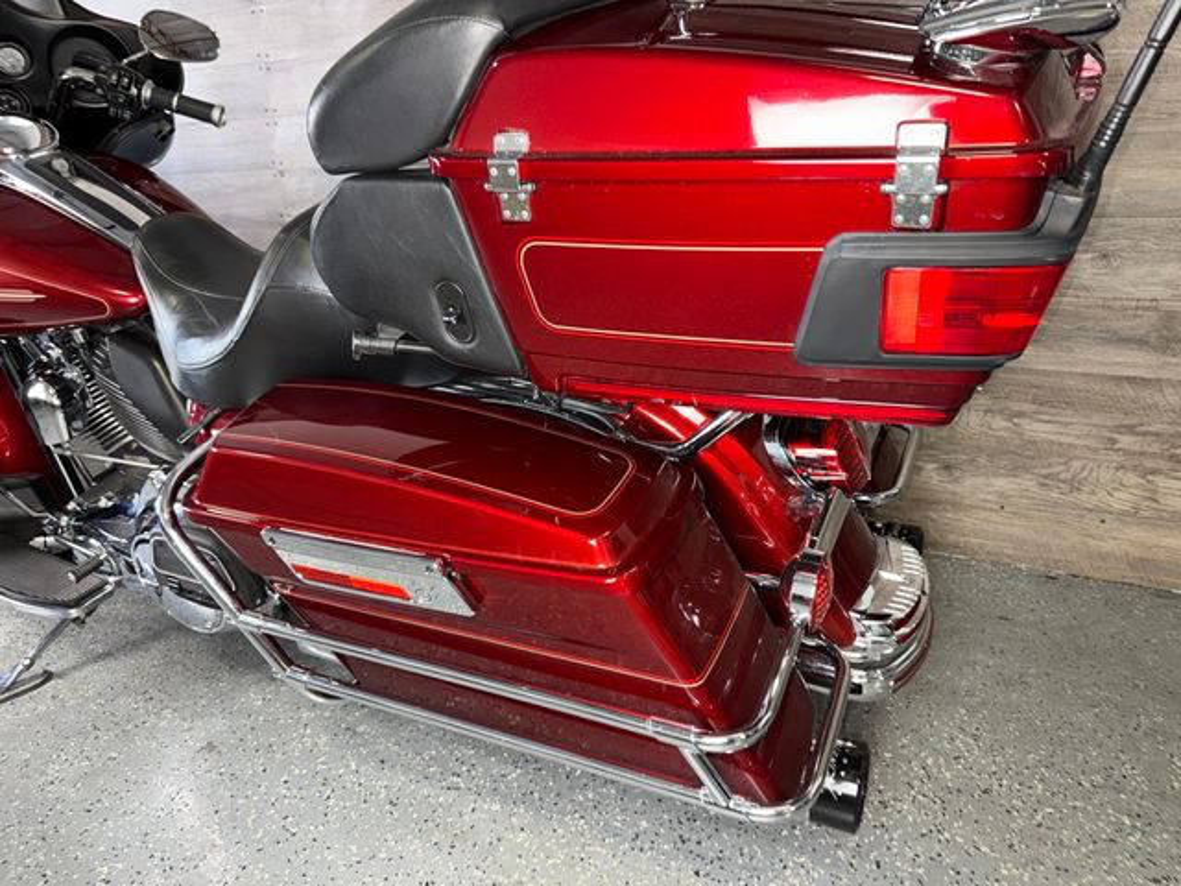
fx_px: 819
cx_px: 590
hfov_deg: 71.6
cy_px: 443
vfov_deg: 56.8
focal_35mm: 24
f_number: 1.78
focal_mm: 6.76
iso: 50
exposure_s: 1/15
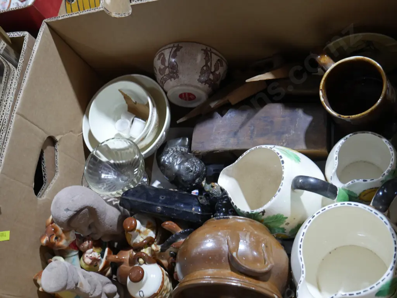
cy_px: 149
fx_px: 459
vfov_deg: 36.0
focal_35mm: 40
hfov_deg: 46.8
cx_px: 198
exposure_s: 1/60
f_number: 4.4
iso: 1000
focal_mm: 20
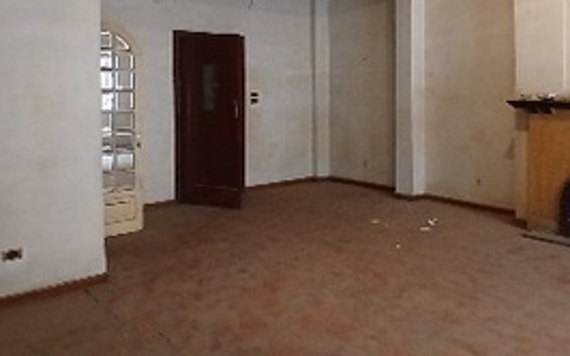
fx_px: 481
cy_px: 89
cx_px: 347
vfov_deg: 39.5
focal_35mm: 31
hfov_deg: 60.6
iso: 400
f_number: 2.2
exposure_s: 1/24
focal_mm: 1.4
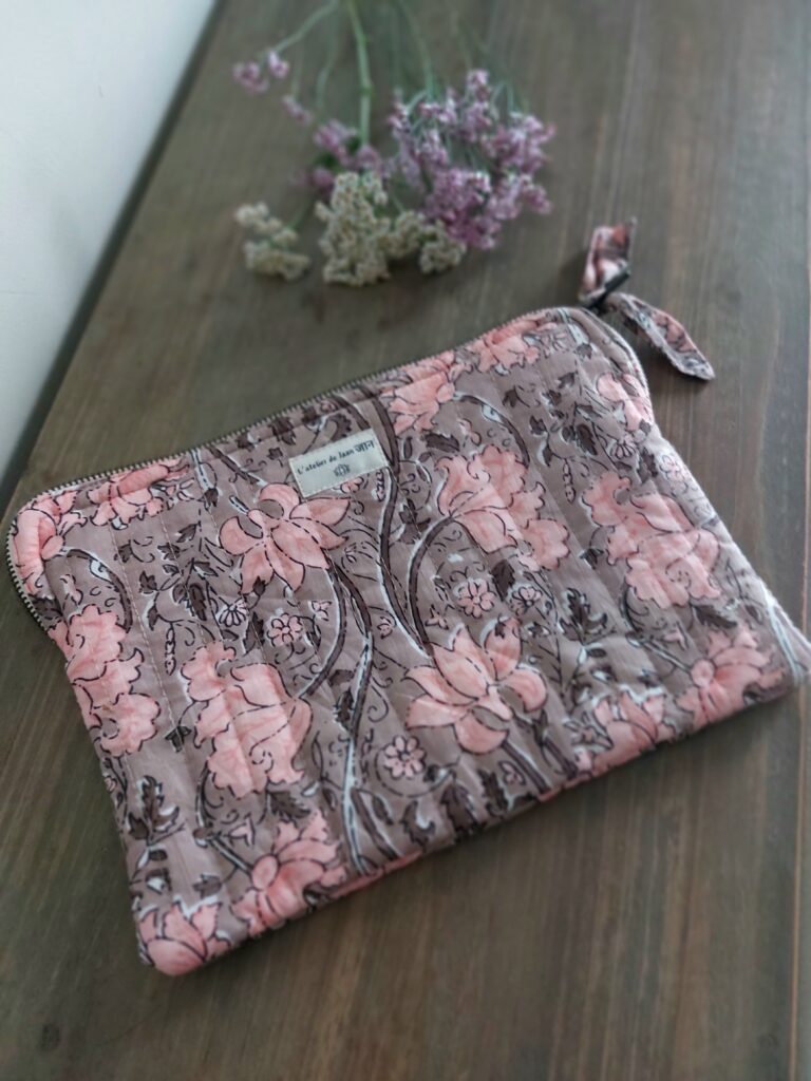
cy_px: 540
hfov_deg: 56.8
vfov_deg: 71.6
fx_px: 750
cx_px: 406
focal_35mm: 24
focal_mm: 5.23
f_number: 1.8
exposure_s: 1/24
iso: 320
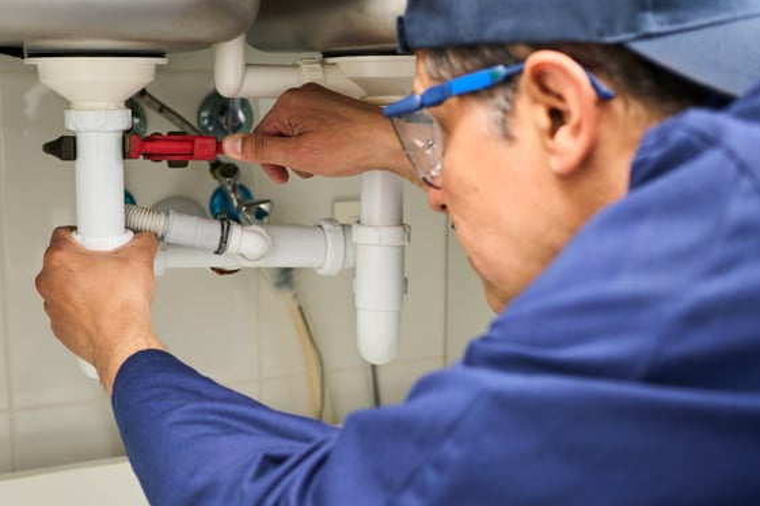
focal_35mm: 48
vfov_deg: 28.1
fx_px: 1013
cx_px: 281
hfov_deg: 40.8
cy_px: 247
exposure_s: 1/80
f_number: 4
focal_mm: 35
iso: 320
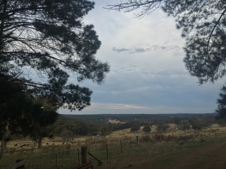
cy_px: 84
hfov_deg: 61.7
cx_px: 113
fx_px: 189
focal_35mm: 29
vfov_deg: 48.2
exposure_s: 1/628
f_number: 2.2
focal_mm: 4.15
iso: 32
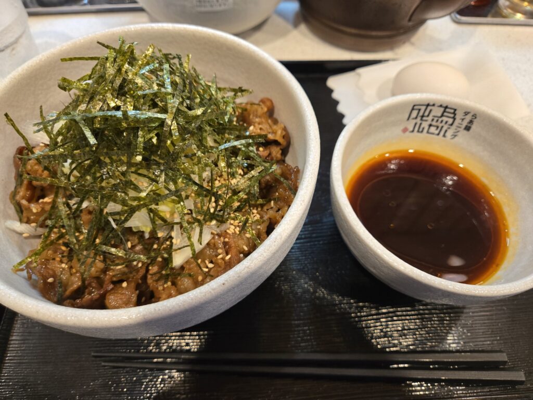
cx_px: 266
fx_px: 354
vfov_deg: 58.9
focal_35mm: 23
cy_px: 200
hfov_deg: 73.9
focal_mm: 5.4
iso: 320
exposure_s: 1/100
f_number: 1.8
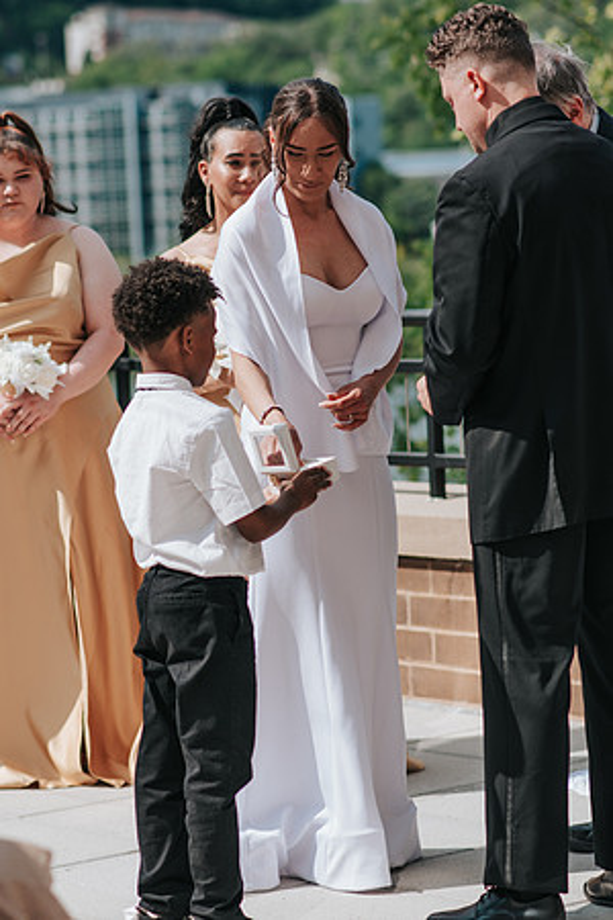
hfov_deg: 10.8
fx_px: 3256
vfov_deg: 16.1
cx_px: 306
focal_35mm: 128
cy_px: 460
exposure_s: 1/2000
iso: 100
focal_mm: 85
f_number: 2.8
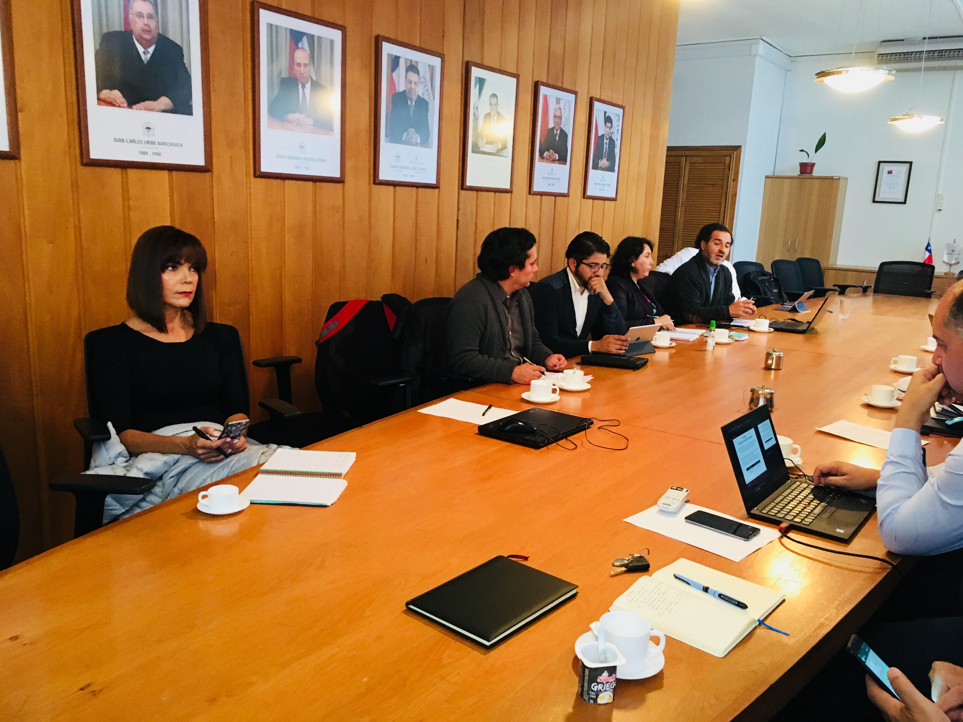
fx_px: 807
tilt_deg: -9.5
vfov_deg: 48.2
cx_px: 482
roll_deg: -3.1
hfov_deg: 61.7
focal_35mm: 29
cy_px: 361
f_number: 2.2
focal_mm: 4.15
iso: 200
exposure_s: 1/25
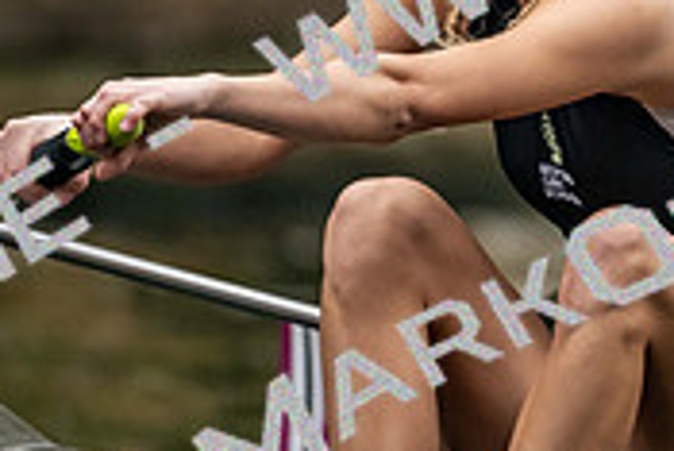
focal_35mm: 1328
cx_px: 732
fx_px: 24883
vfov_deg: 1.0
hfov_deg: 1.6
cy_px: 114
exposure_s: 1/2500
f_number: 4.5
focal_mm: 400
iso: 2200
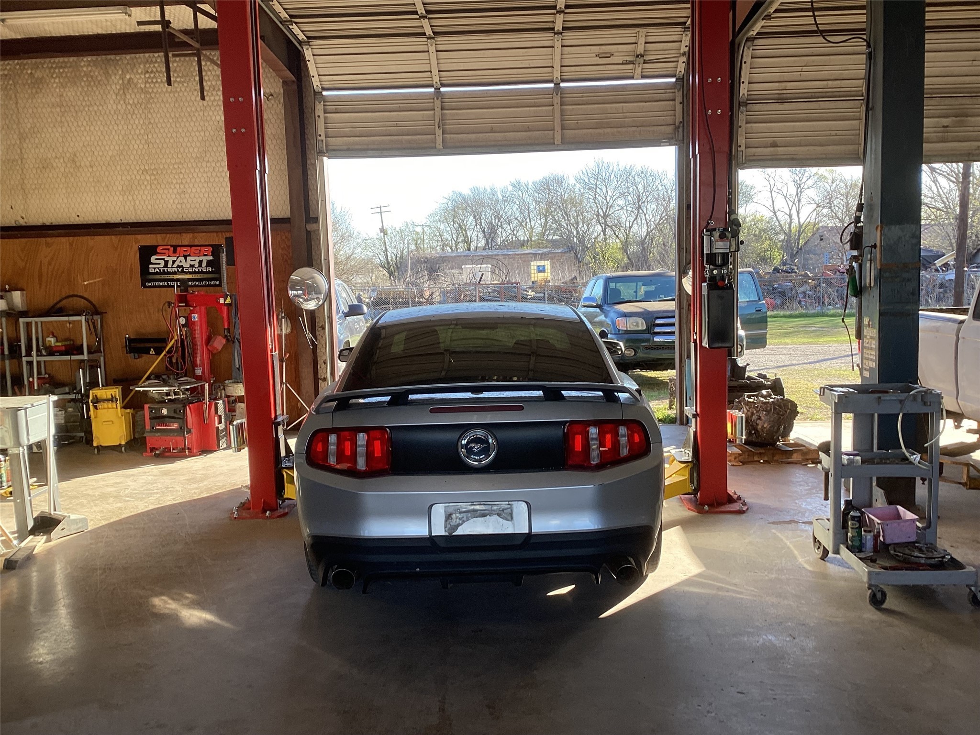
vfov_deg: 45.4
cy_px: 368
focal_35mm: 31
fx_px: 878
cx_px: 490
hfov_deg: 58.4
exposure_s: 1/120
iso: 25
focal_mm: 3.3
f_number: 2.4
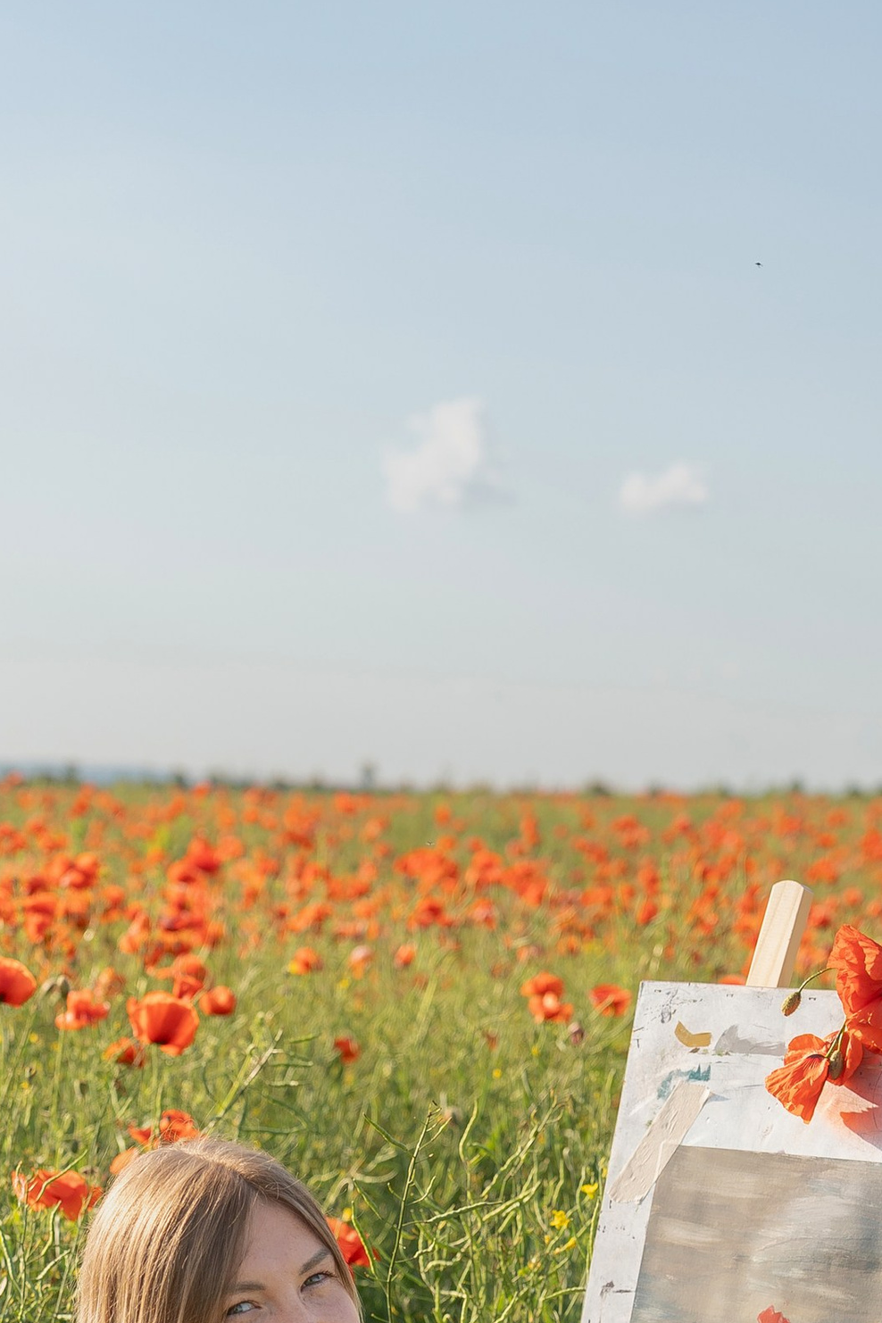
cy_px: 1281
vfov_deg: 17.6
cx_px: 527
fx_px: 4189
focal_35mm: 114
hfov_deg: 12.0
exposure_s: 1/800
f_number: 3.2
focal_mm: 44
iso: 125
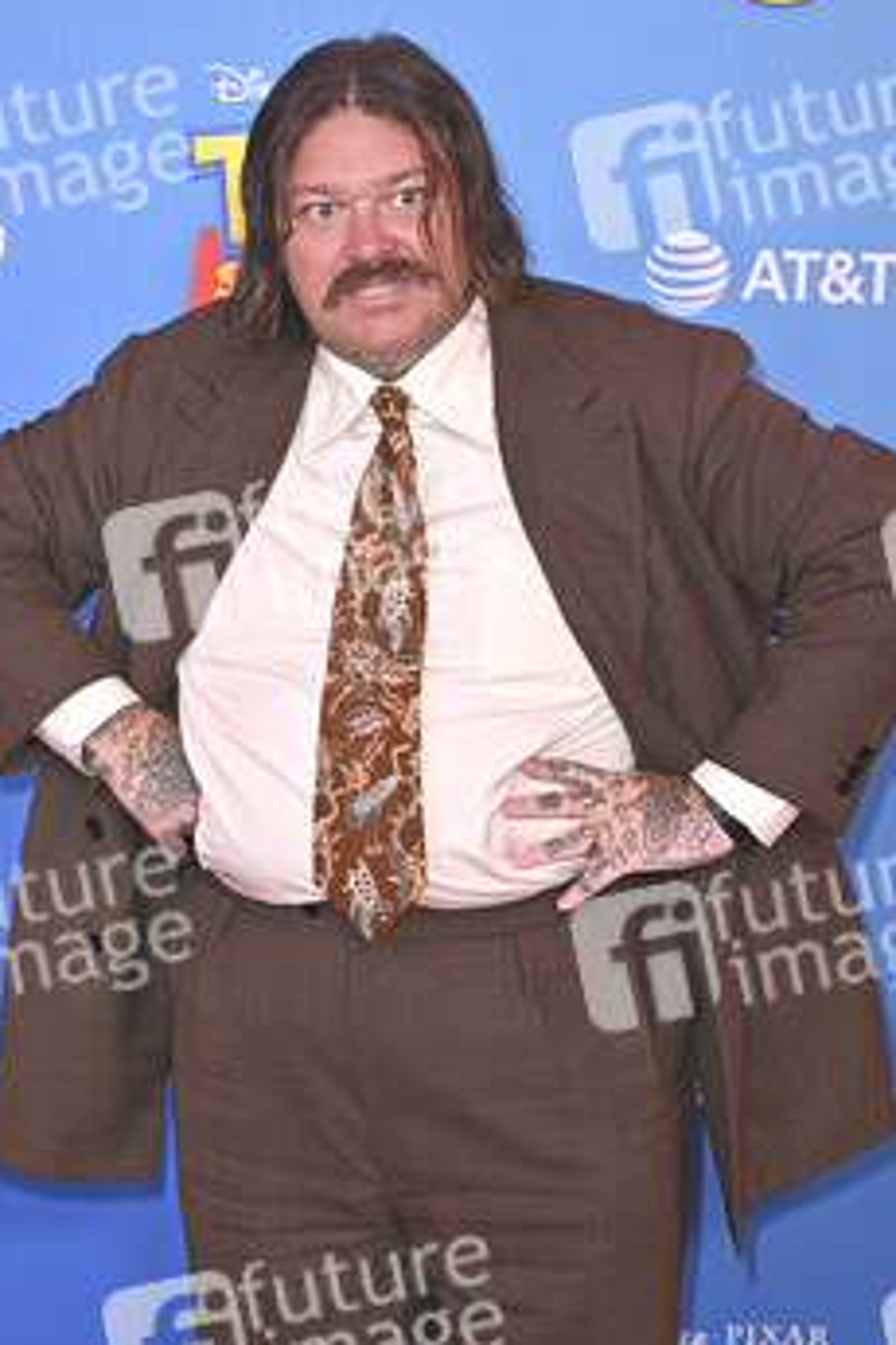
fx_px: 3546
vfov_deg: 21.5
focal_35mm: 95
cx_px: 417
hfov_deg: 14.4
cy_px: 745
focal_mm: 82
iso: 1250
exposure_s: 1/250
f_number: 6.3
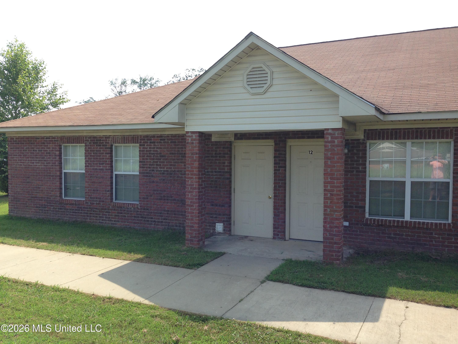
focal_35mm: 33
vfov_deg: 42.9
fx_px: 437
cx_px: 229
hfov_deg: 55.4
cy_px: 172
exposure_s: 1/695
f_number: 2.4
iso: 50
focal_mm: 4.12
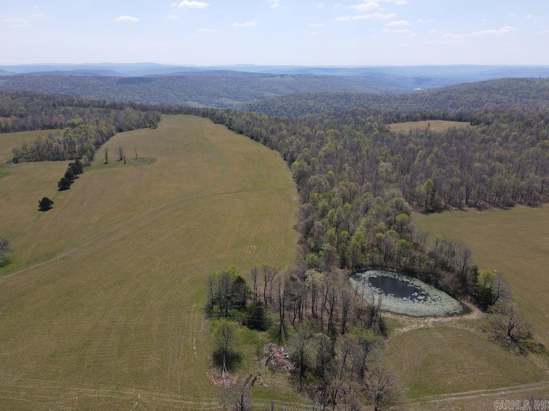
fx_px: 381
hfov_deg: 71.6
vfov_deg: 56.8
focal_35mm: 24
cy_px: 206
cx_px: 274
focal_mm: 4.5
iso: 100
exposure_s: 1/40
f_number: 2.8
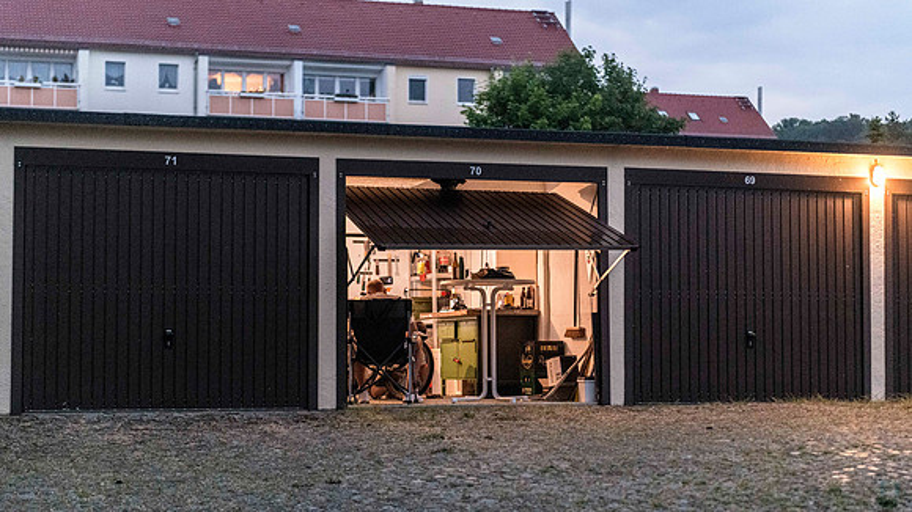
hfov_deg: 28.4
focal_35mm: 74
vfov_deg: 16.2
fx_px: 1800
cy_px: 295
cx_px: 460
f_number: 2.8
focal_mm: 70
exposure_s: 1/160
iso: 10000
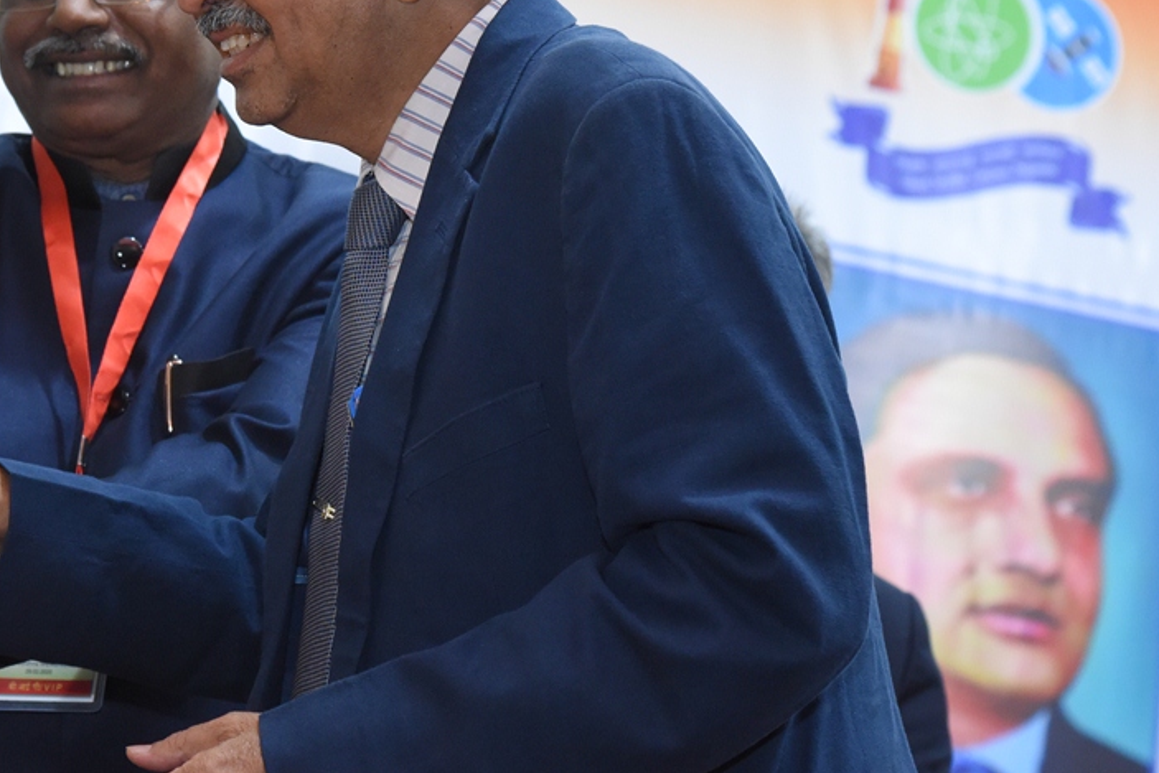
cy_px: 162
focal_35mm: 157
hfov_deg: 13.0
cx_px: 279
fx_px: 5055
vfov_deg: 8.7
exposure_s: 1/125
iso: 3200
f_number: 5
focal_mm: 75
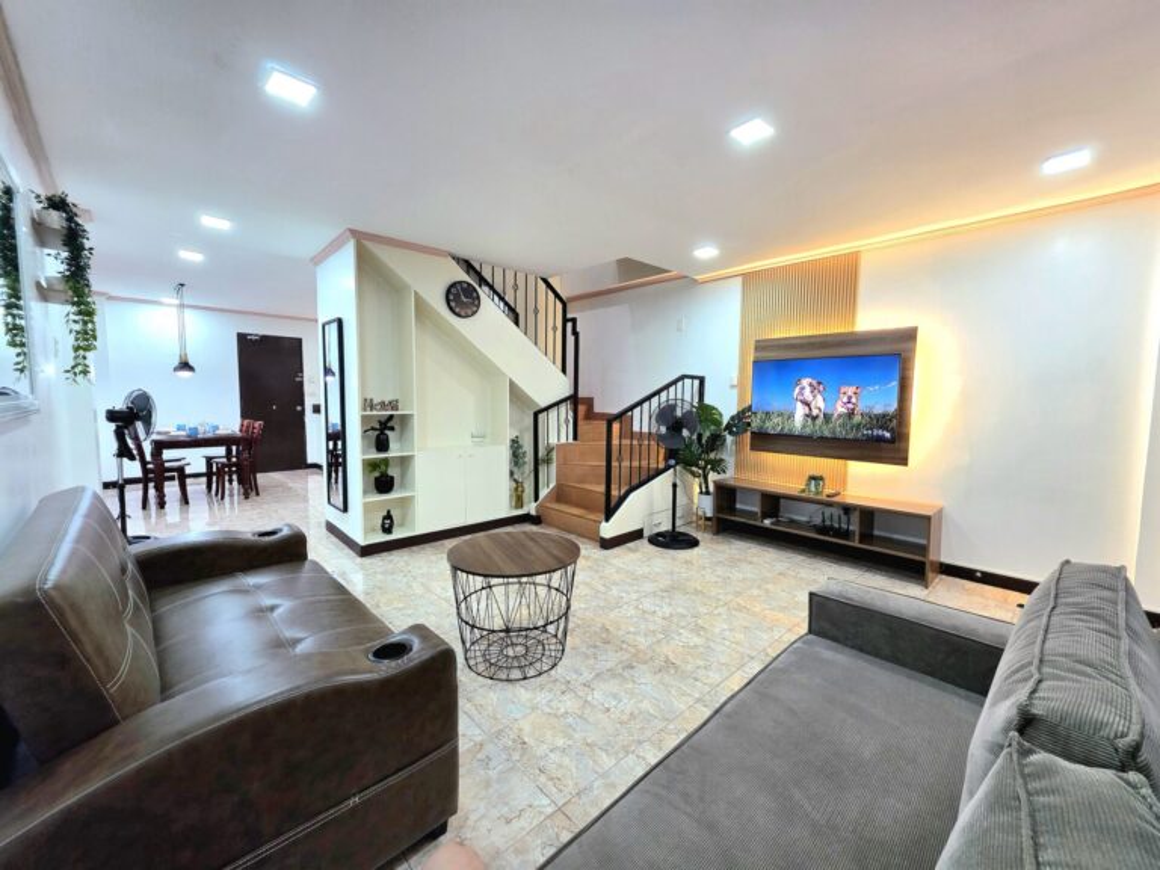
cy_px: 435
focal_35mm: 13
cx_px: 580
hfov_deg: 106.2
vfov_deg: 89.9
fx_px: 436
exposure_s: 1/60.2
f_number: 1.9
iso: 160
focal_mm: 2.2
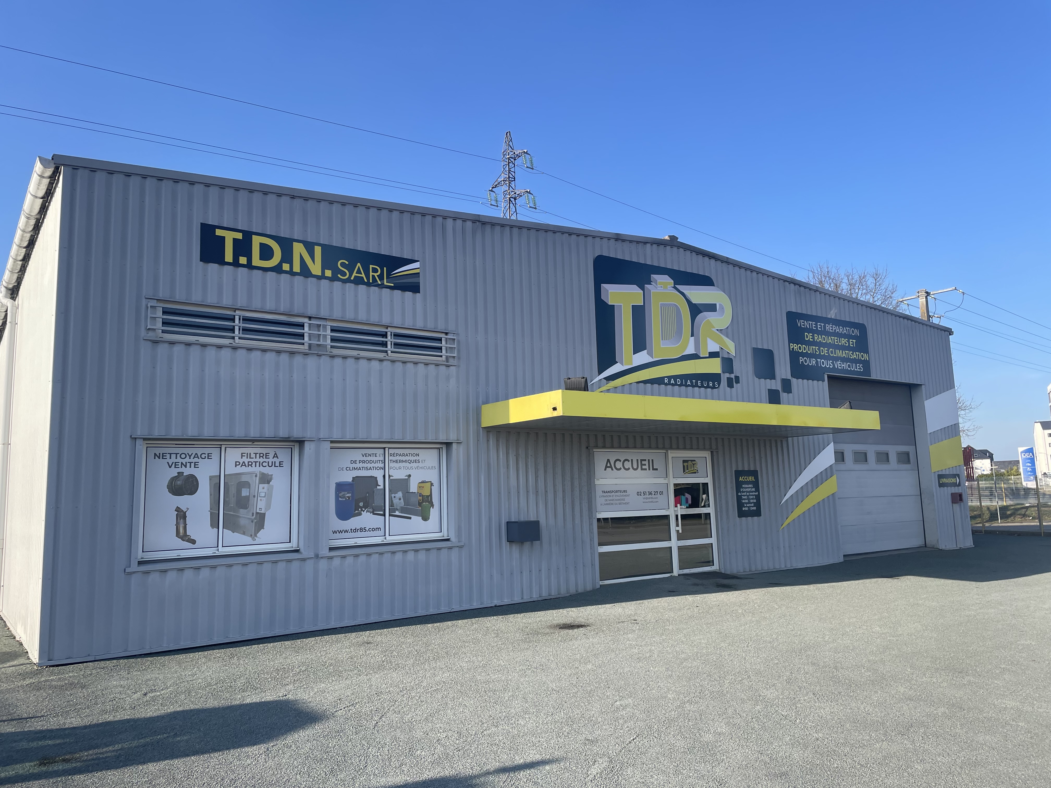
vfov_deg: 53.1
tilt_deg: +7.7
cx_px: 526
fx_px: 789
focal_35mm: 26
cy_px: 394
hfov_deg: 67.3
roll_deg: +2.0
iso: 32
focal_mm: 4.2
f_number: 1.6
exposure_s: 1/1795
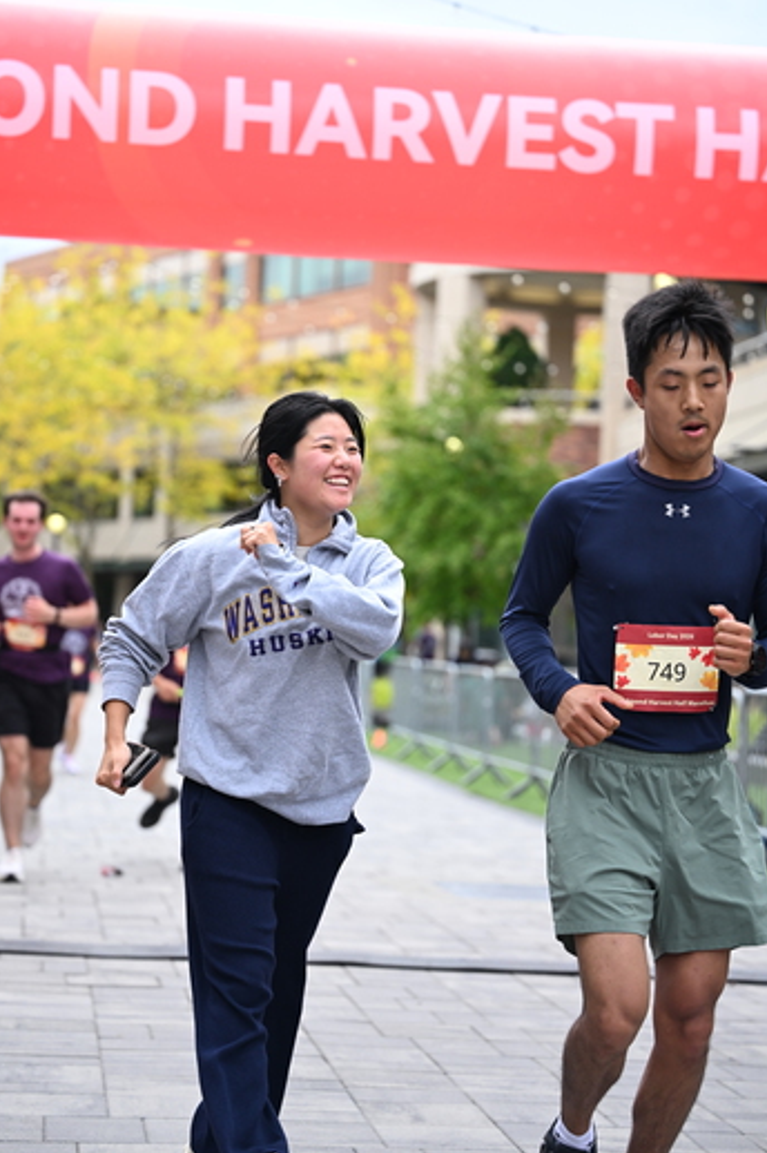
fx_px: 2624
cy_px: 549
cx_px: 365
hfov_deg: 16.6
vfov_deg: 24.8
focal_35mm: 82
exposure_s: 1/2000
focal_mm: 77
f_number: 2.8
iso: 640
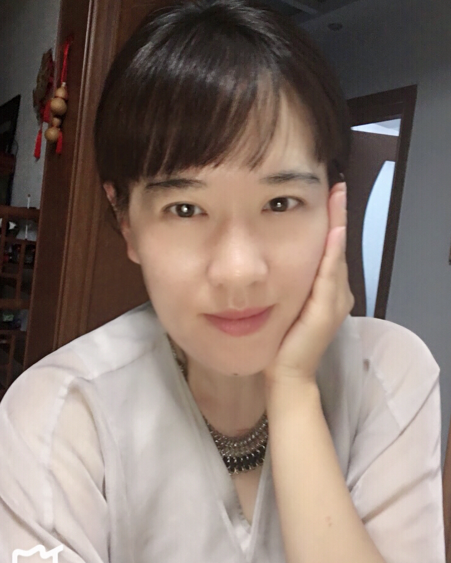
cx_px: 224
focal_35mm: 33
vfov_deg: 54.2
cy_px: 279
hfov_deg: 44.6
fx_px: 550
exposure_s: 1/17
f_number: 2.2
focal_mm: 2.65
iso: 160
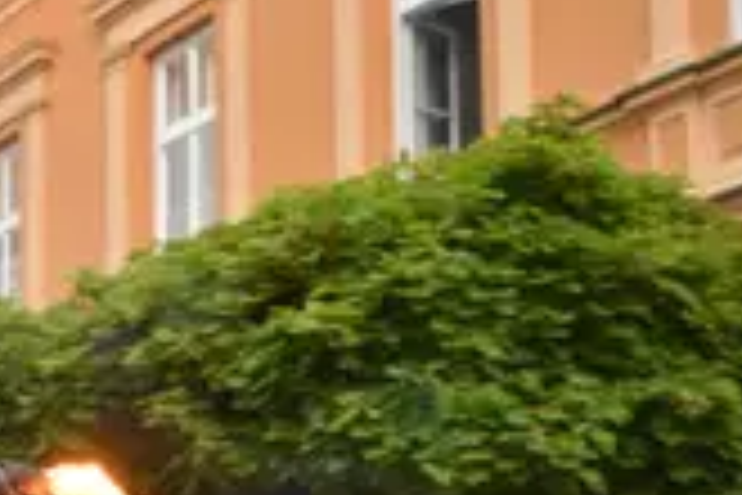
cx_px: -112
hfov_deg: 18.0
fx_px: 2246
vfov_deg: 12.3
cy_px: 605
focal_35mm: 109
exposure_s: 1/90
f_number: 4.8
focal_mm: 24
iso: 800
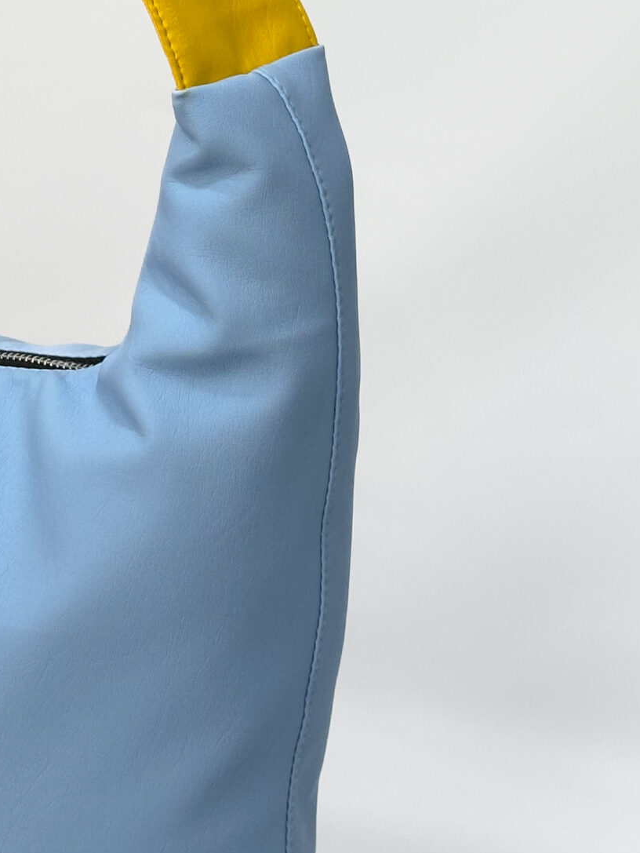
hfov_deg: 12.9
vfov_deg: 17.4
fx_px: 2784
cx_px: -60
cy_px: 268
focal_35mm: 113
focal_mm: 6.86
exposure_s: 1/120
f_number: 1.8
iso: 80
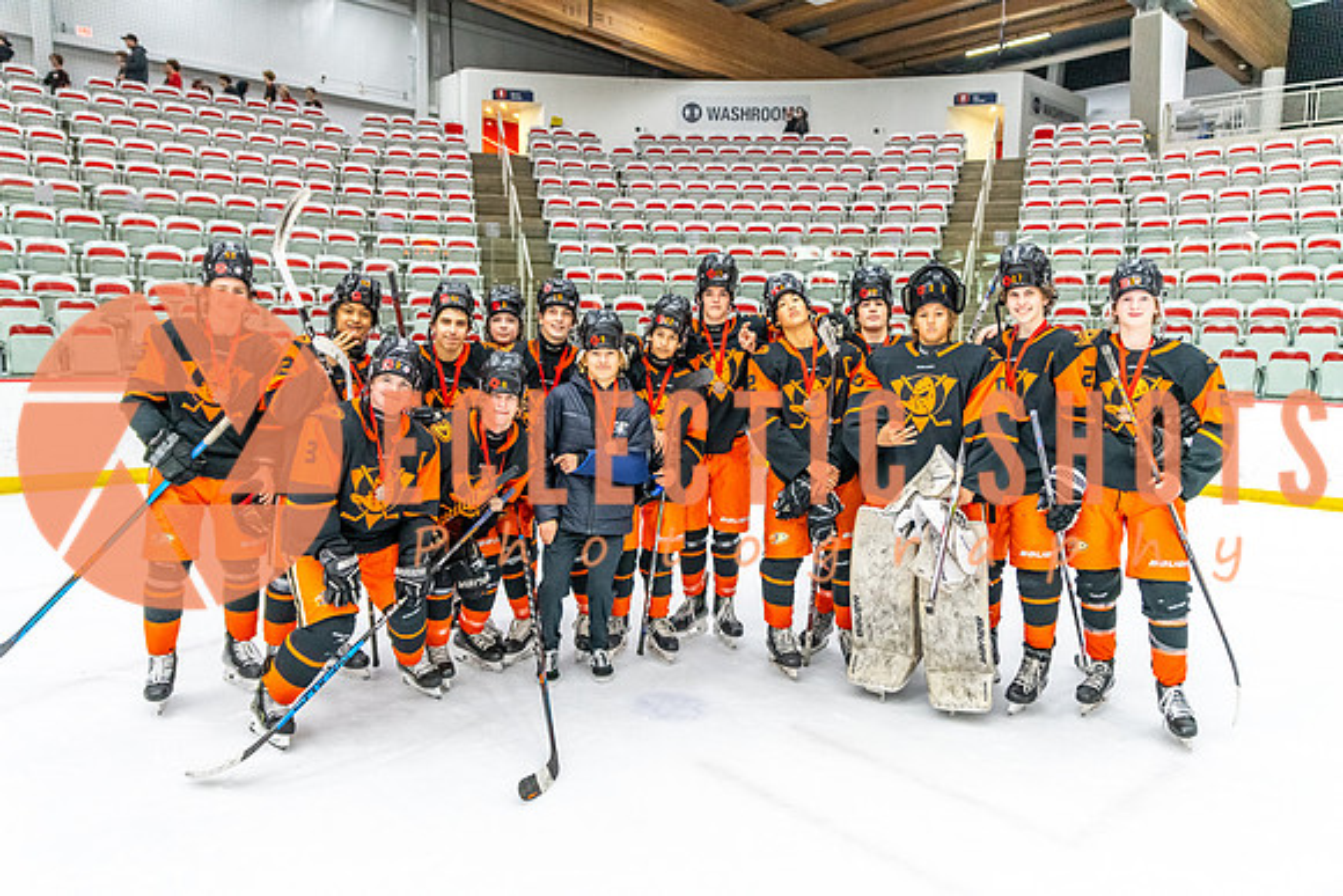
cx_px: 672
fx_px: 970
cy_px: 448
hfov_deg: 69.4
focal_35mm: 26
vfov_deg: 49.6
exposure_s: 1/640
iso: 4000
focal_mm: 26
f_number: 2.8
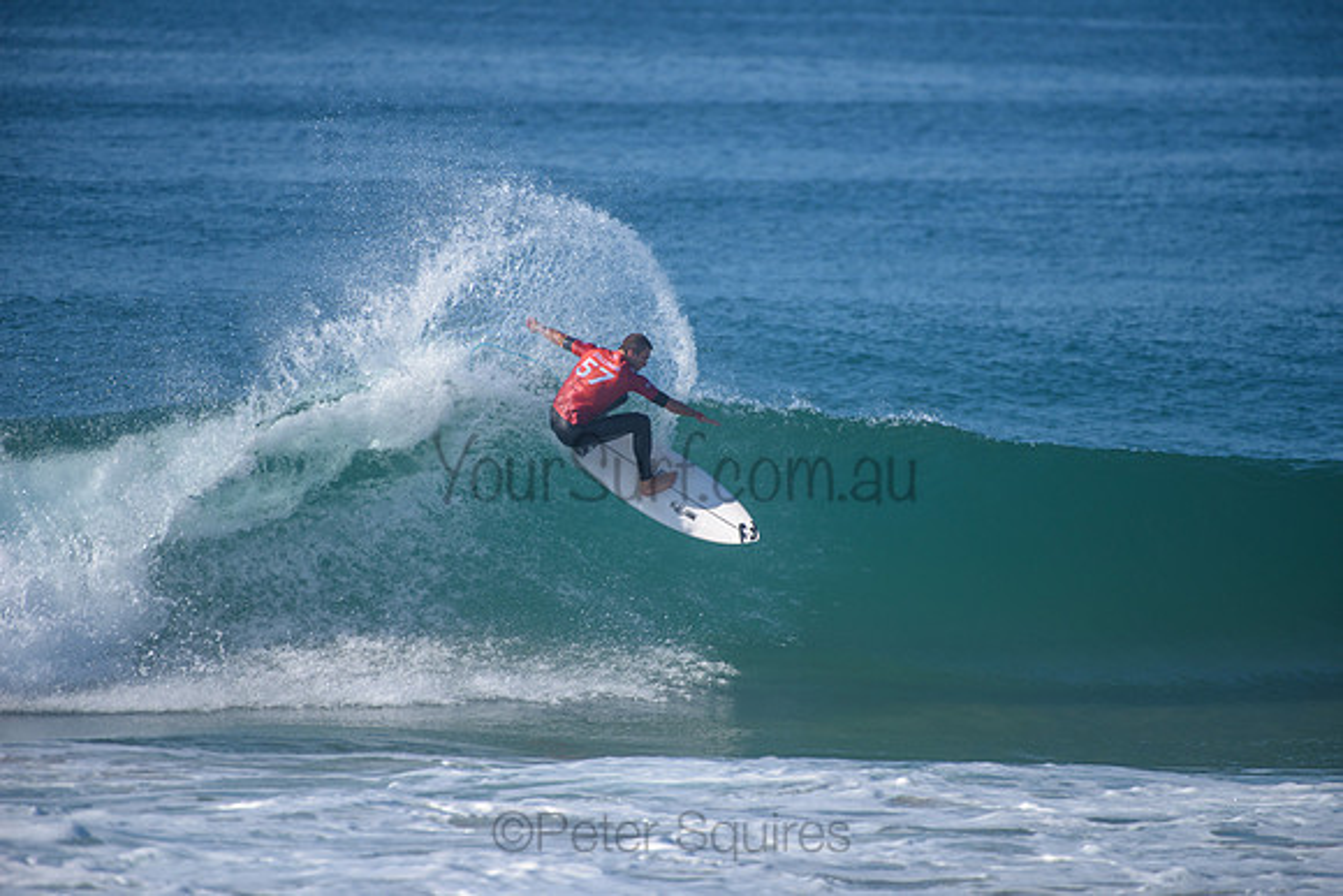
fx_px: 18656
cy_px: 448
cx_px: 672
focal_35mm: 500
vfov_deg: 2.8
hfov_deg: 4.1
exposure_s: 1/2000
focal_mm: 500
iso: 200
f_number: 5.6
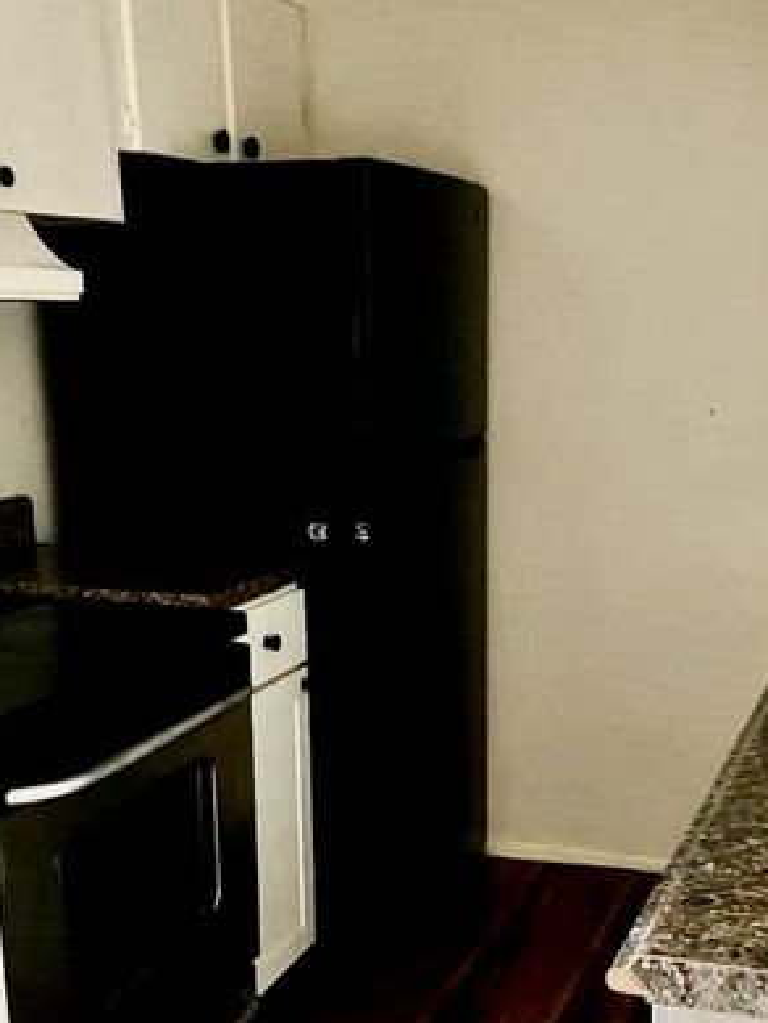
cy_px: 772
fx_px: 1419
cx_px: 484
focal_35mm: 48
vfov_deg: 38.6
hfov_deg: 30.1
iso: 640
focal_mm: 3.99
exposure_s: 1/17
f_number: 1.8
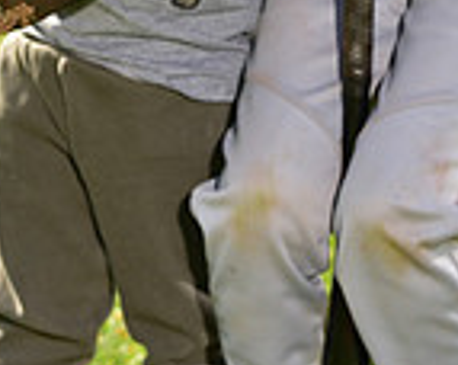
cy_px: -199
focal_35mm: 305
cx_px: 312
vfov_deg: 5.0
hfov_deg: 6.3
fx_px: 4129
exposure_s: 1/250
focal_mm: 80
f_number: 5
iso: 80
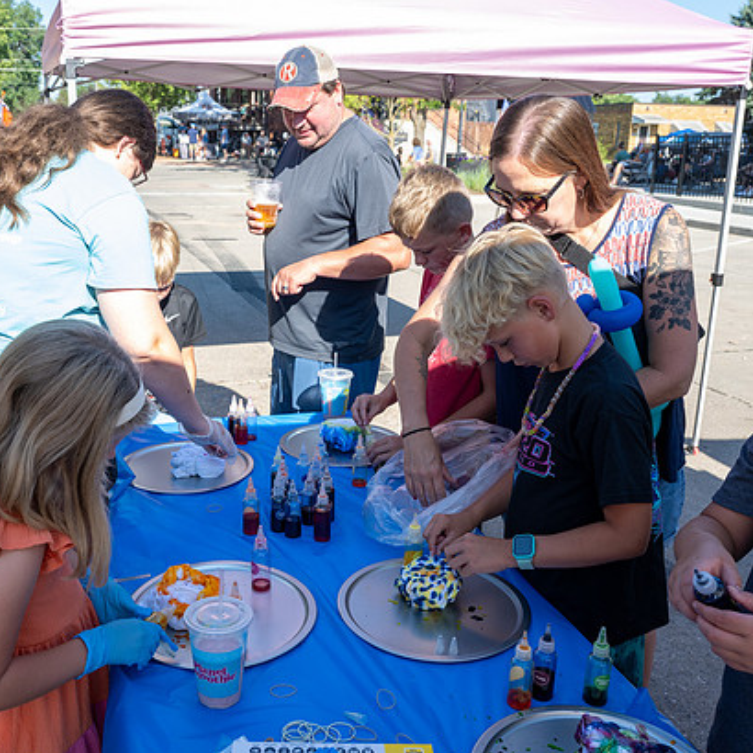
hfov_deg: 47.0
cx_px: 310
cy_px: 378
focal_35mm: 35
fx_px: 861
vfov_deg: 47.2
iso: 200
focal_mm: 24
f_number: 6.3
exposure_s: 1/200
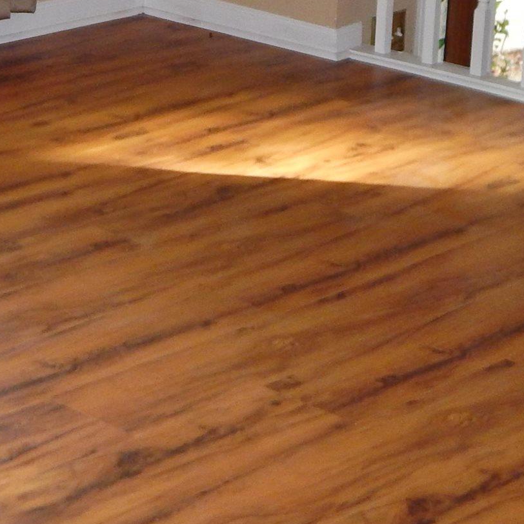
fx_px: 2175
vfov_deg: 13.3
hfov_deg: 13.5
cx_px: -26
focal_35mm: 127
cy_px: -145
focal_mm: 6.8
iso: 200
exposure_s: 1/30
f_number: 3.4
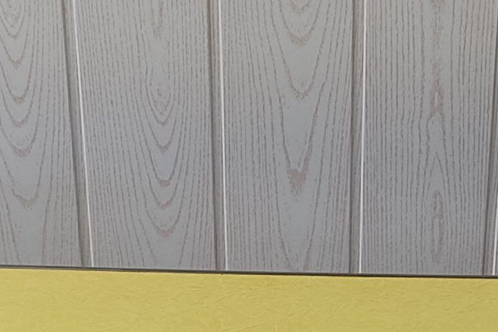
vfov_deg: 9.4
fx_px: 1936
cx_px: 350
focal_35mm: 140
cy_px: 582
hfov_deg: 14.6
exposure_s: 1/50
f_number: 1.79
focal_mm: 4.74
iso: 121
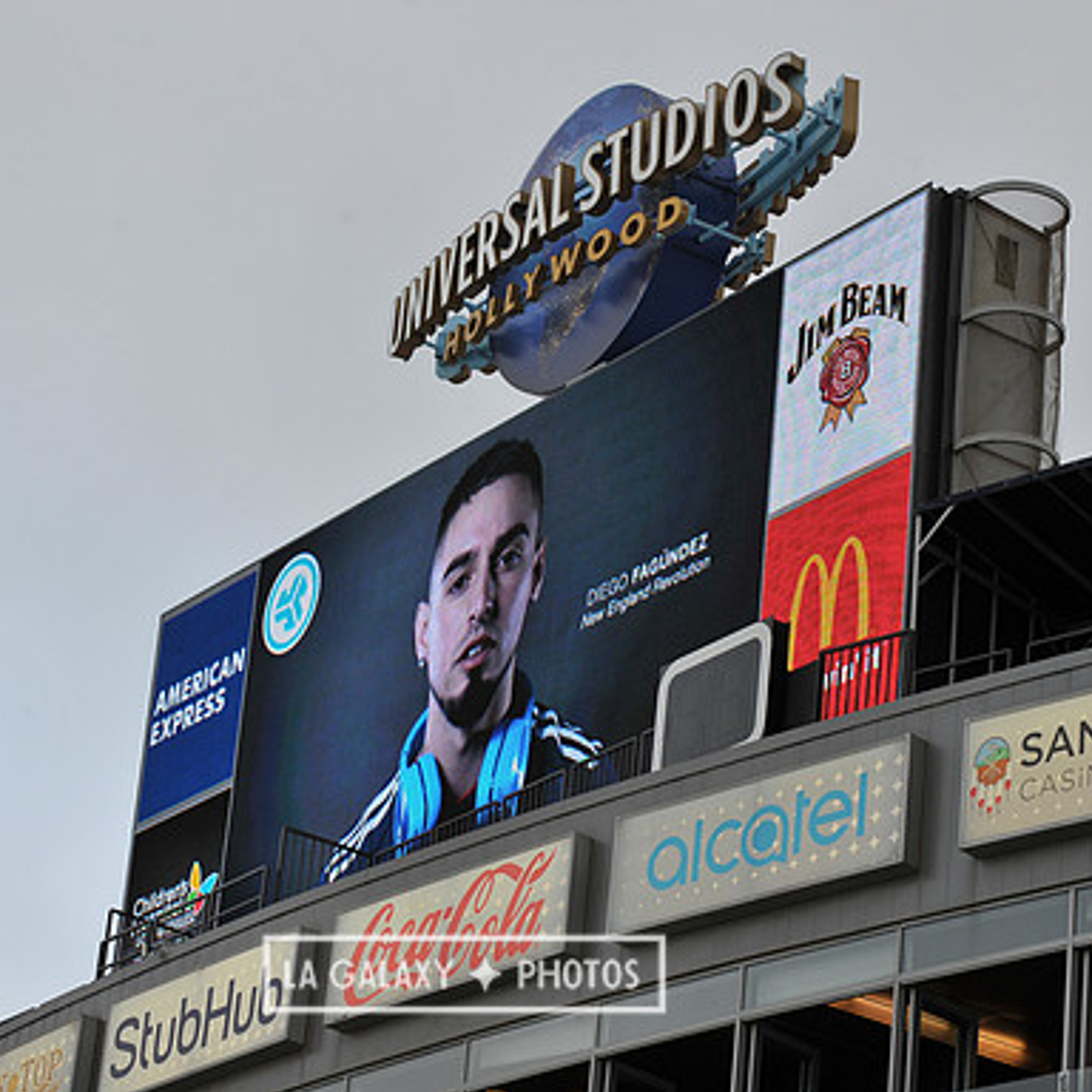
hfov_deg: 13.3
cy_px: 546
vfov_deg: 13.3
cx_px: 464
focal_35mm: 131
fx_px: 4675
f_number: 7.1
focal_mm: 102
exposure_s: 1/200
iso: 400
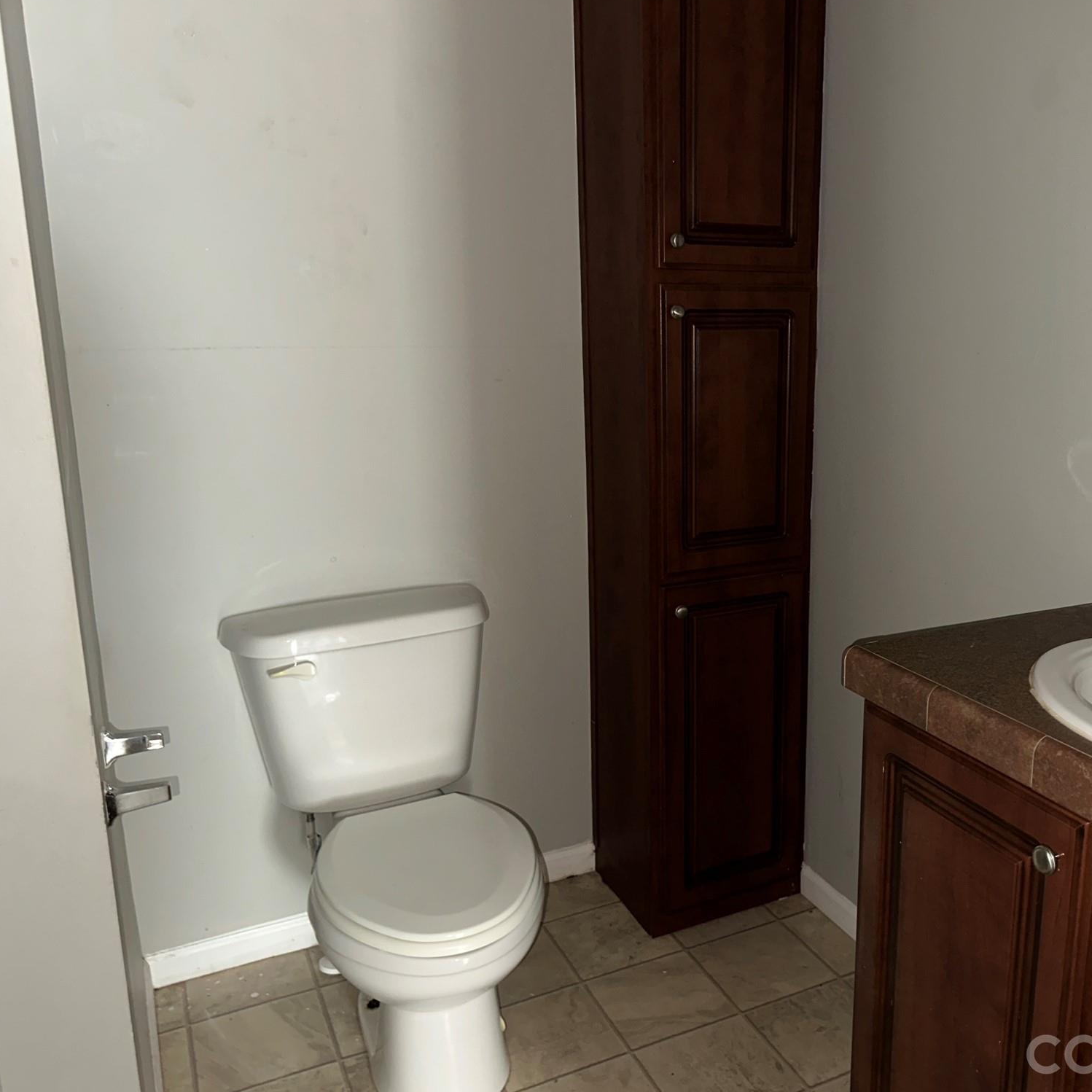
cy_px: 550
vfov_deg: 55.6
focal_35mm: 29
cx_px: 719
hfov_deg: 54.6
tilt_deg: -12.4
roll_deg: -1.1
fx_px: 1035
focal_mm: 6.86
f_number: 1.78
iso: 125
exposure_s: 1/4
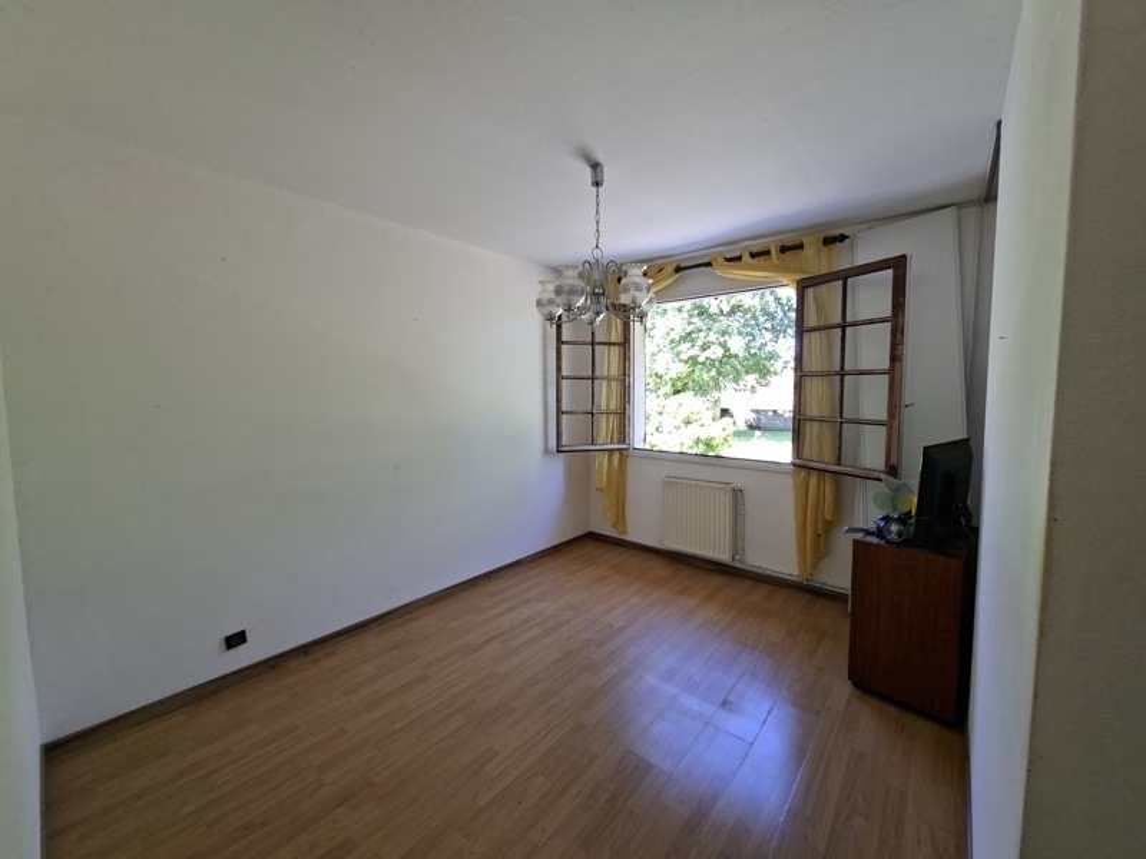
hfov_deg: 106.2
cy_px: 430
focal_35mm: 13
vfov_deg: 89.9
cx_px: 573
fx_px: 430
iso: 50
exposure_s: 1/50
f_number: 2.2
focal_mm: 1.74
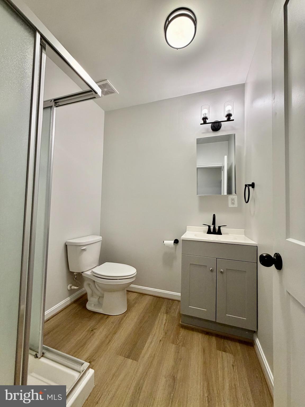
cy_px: 204
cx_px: 152
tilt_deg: +3.8
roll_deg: -0.3
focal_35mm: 14
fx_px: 164
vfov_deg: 102.1
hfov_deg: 85.7
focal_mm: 2.22
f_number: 2.2
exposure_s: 1/120
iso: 160
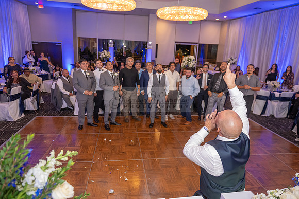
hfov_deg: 73.7
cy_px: 100
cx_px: 150
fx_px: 199
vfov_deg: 53.2
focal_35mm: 24
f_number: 3.5
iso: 1600
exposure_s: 1/125
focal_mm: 24
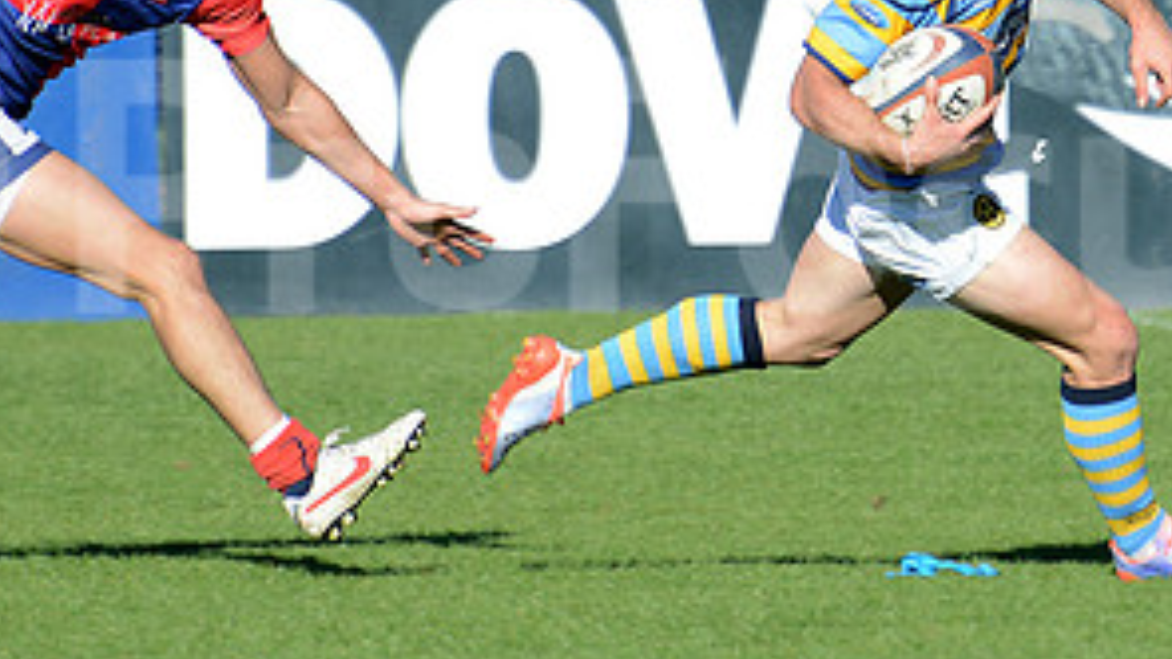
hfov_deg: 3.5
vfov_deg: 2.0
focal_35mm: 617
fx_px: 19176
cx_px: 397
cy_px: 177
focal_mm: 300
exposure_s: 1/800
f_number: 5.6
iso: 320
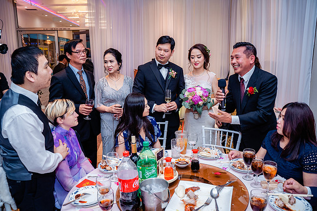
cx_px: 158
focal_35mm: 28
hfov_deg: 65.5
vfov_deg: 46.4
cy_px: 106
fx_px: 247
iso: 1600
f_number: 4.5
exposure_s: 1/200
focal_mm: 28
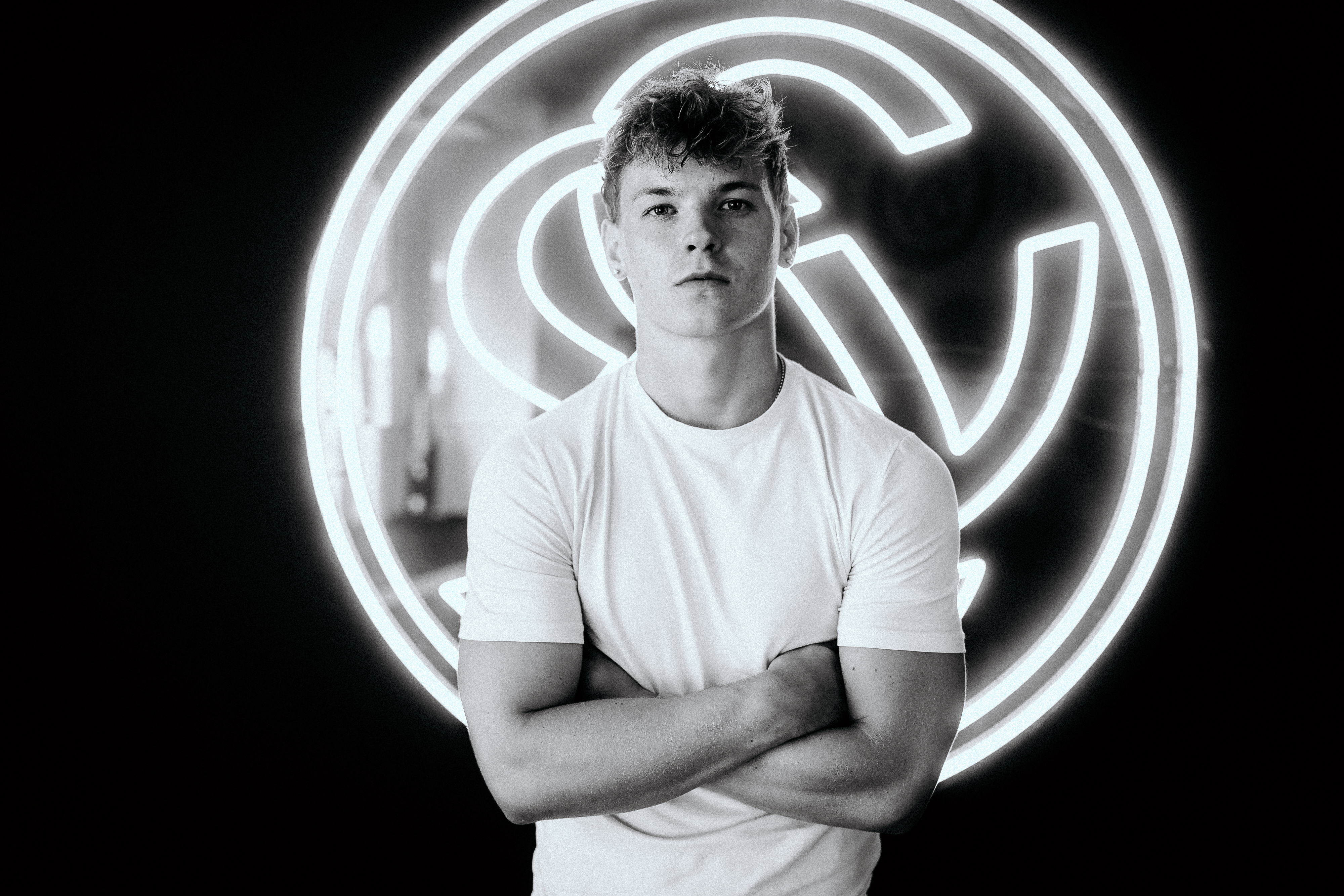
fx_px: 1307
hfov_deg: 54.4
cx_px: 672
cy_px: 448
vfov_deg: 37.9
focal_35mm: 35
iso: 400
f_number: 2
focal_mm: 35
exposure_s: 1/30
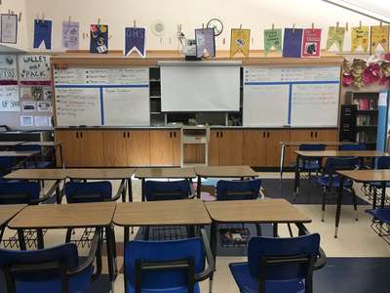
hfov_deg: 61.7
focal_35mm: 29
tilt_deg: -7.5
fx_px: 327
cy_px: 146
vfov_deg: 48.2
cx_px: 195
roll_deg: +0.1
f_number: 2.2
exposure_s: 1/30
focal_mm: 4.15
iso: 40
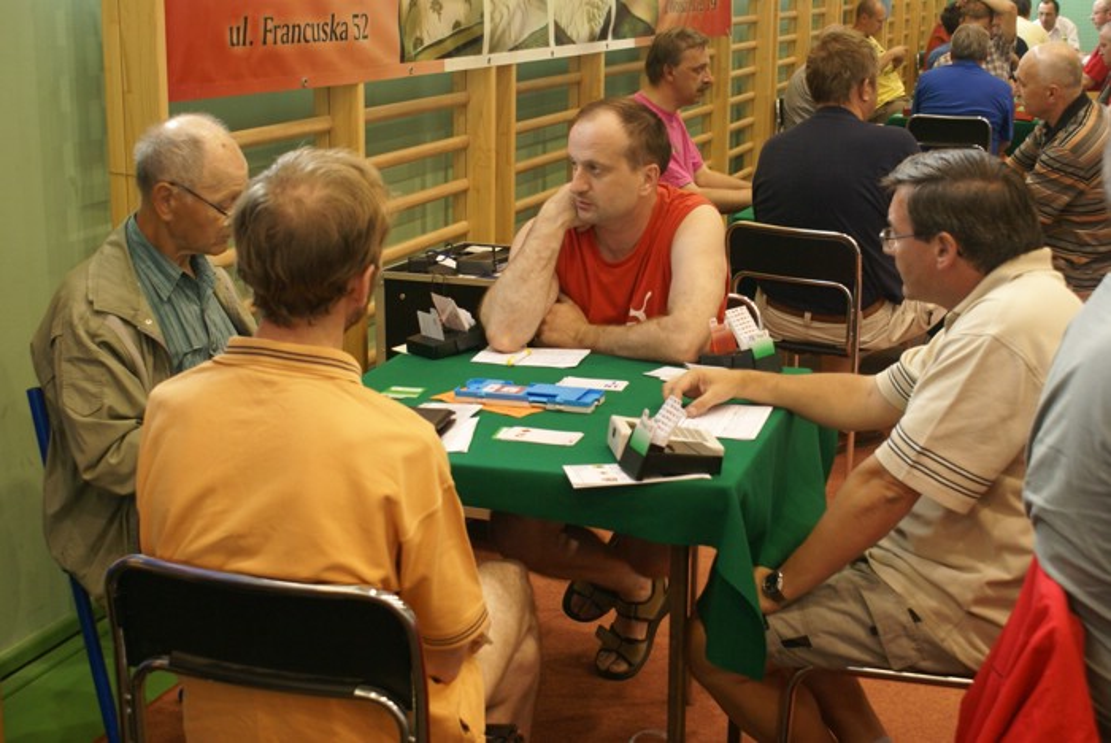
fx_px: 1622
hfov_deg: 37.8
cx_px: 556
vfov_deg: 25.8
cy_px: 372
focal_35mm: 52
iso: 400
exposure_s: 1/30
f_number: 5.6
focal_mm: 35
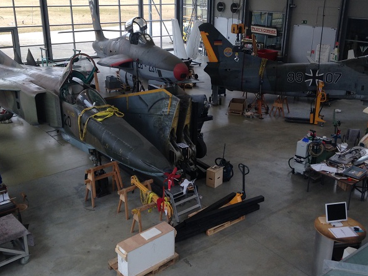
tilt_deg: -19.3
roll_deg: +0.5
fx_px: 425
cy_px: 116
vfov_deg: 35.9
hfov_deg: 46.8
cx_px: 186
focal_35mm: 40
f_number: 2.4
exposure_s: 1/120
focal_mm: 4.12
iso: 64
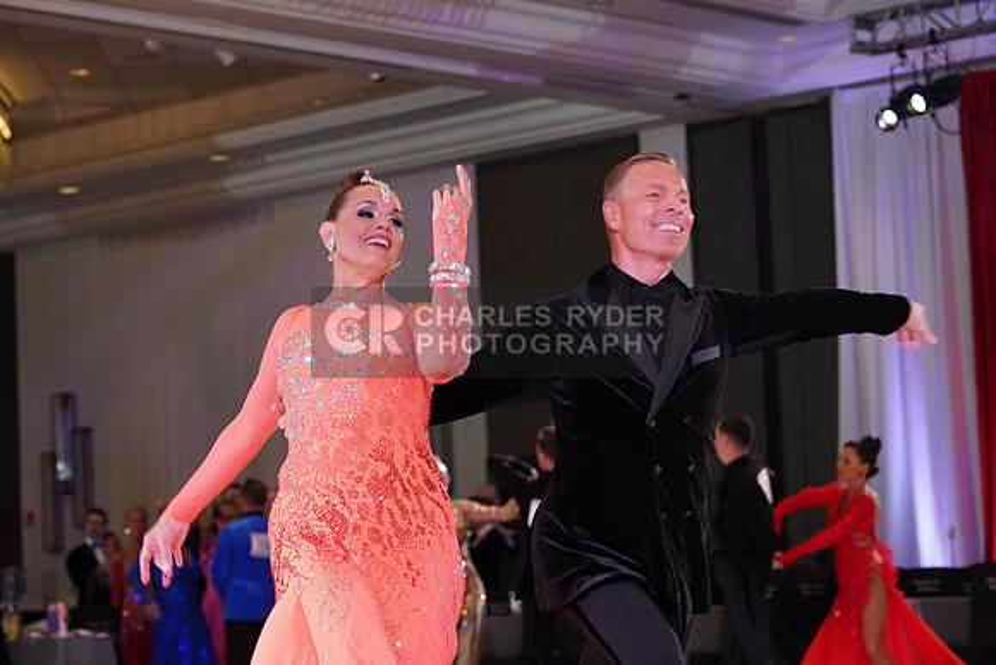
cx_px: 498
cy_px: 332
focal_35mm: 105
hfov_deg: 19.5
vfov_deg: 13.0
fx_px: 2906
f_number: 5.6
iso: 1600
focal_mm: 105
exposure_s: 1/160
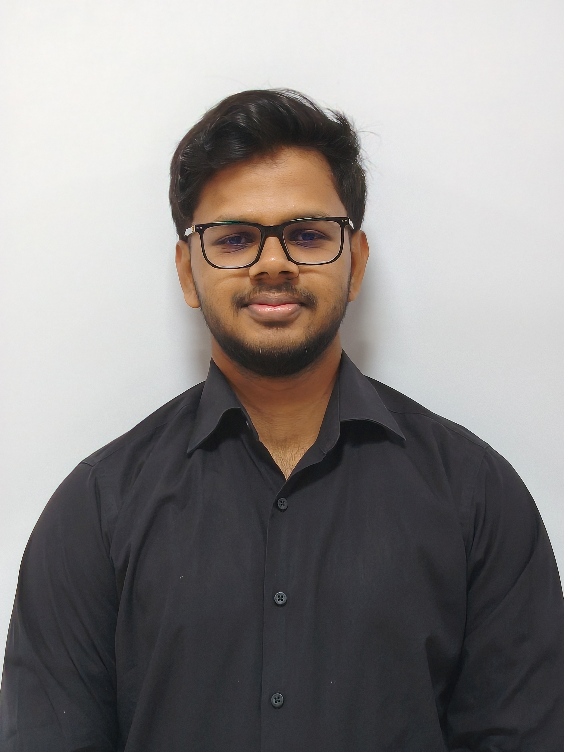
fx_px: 1542
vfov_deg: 27.4
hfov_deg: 20.7
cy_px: 376
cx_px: 282
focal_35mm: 71
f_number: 1.75
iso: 1125
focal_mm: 5.25
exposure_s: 1/25
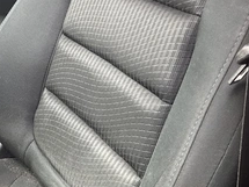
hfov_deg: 34.4
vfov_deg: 26.0
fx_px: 388
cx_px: 47
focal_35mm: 54
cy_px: 14
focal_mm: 3
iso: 50
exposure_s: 1/122
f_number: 1.8
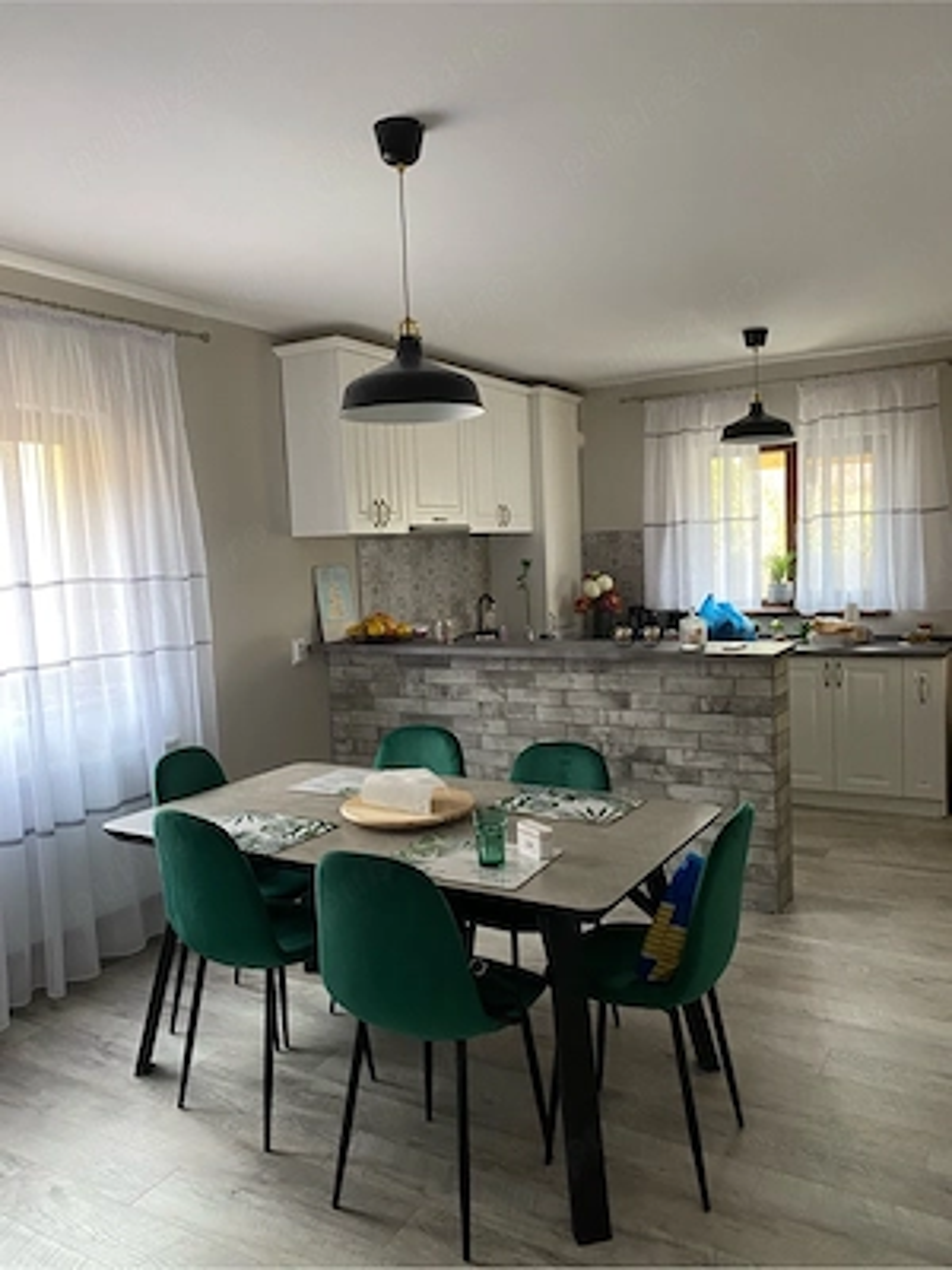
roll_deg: +2.4
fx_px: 953
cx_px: 476
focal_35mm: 26
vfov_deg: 67.3
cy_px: 635
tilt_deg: -4.3
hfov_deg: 53.1
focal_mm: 4.25
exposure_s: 1/50
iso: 400
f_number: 1.8
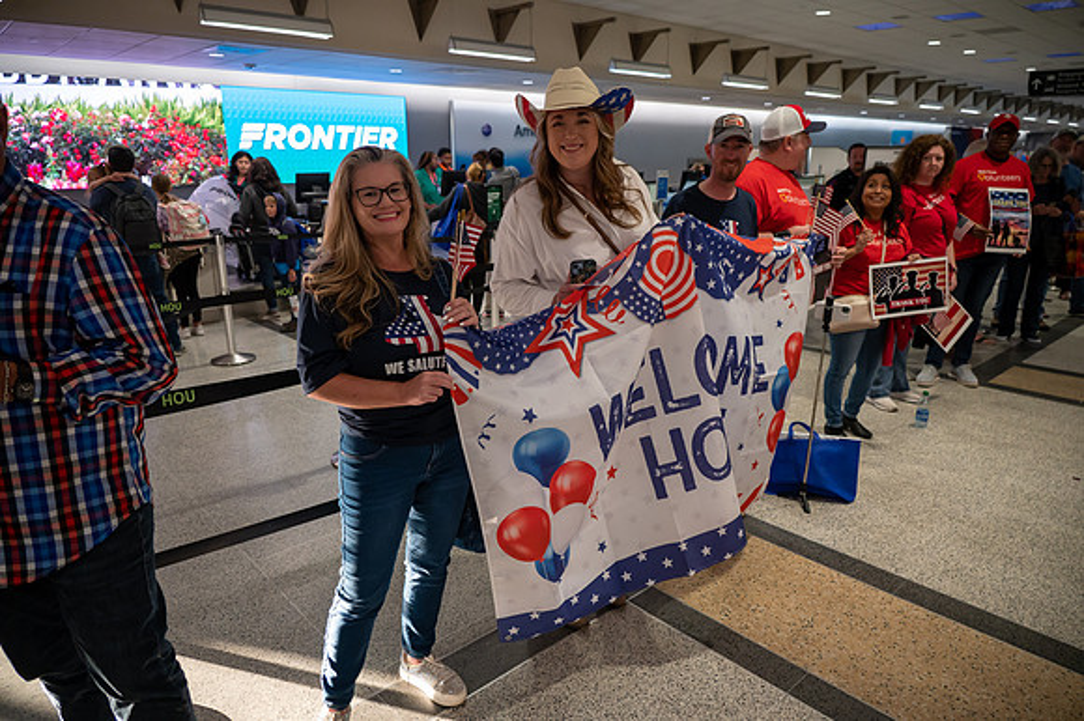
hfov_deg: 73.8
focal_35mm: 24
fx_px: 722
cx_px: 542
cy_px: 360
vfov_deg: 53.1
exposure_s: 1/200
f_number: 4
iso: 2500
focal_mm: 24
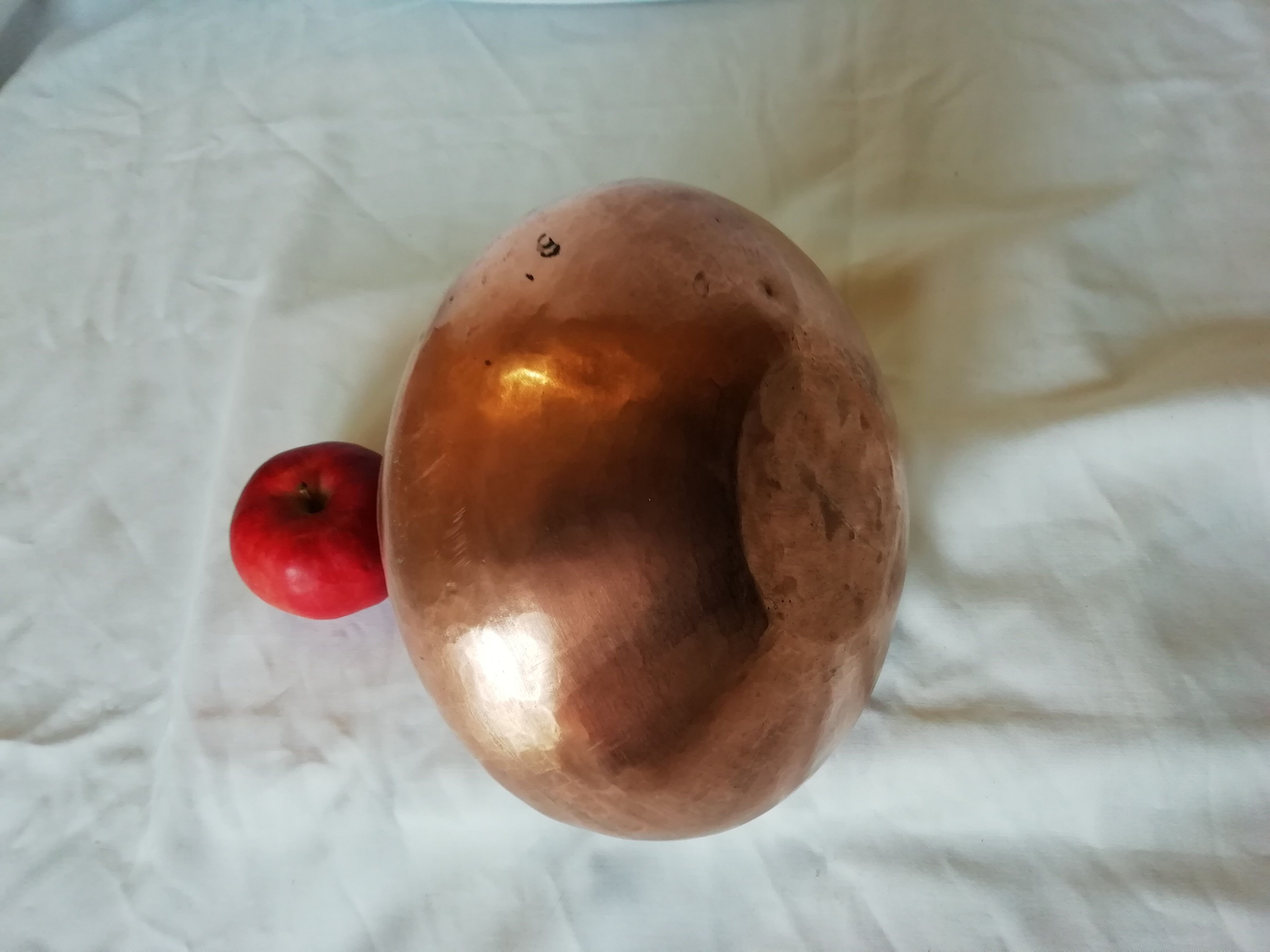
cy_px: 476
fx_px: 954
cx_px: 635
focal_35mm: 26
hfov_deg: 67.3
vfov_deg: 53.1
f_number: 2.2
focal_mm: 3.46
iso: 100
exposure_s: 1/33.3
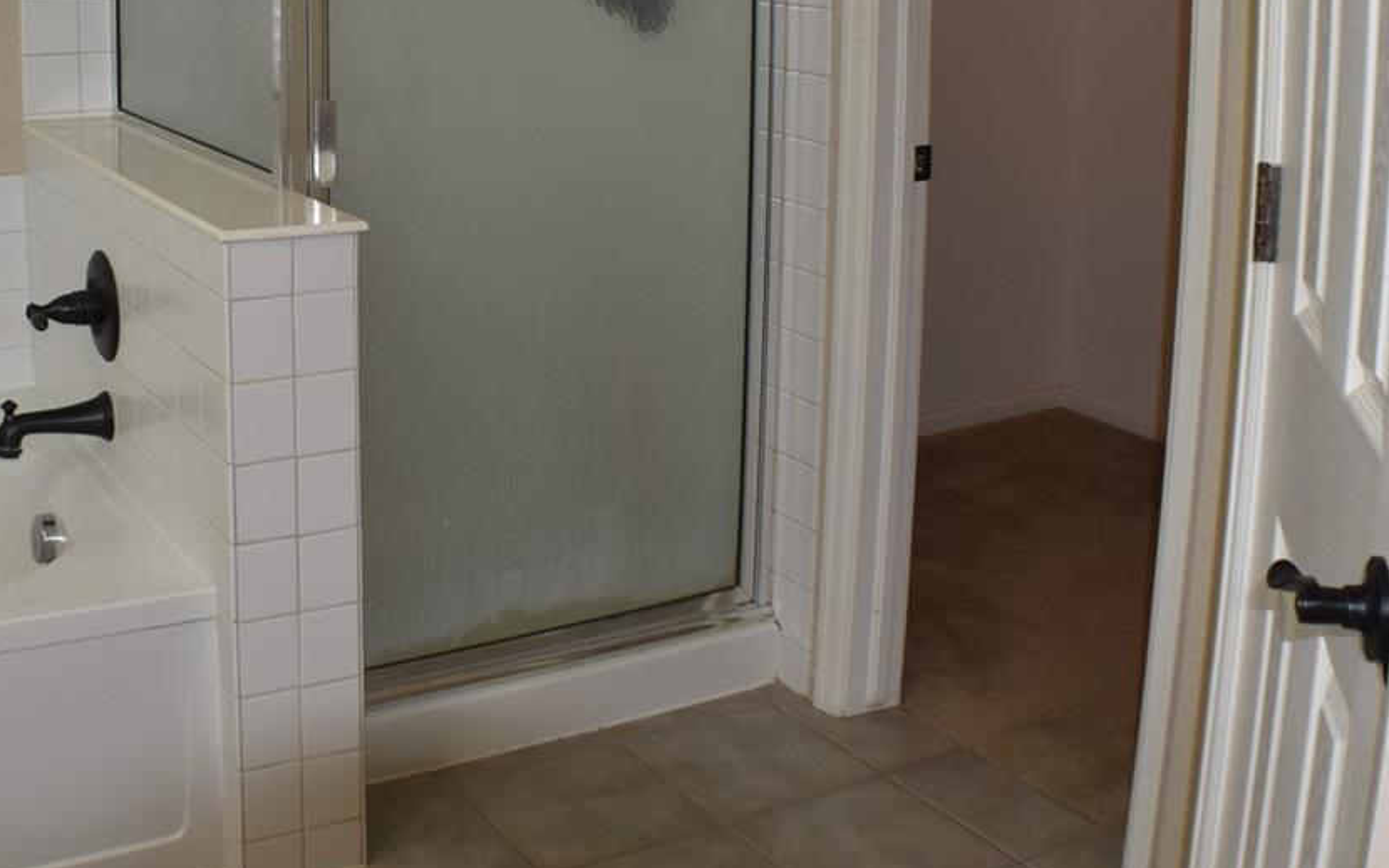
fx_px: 2346
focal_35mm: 62
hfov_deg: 32.6
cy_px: 55
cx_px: 424
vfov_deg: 20.5
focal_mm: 21
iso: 360
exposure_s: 1/125
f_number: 5.6
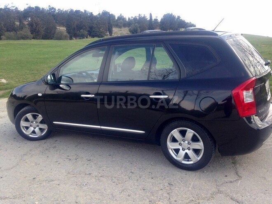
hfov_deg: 55.4
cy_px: 102
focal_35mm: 33
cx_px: 136
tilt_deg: -9.4
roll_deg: +4.1
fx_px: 259
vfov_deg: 42.9
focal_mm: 4.12
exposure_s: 1/379
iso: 50
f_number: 2.4
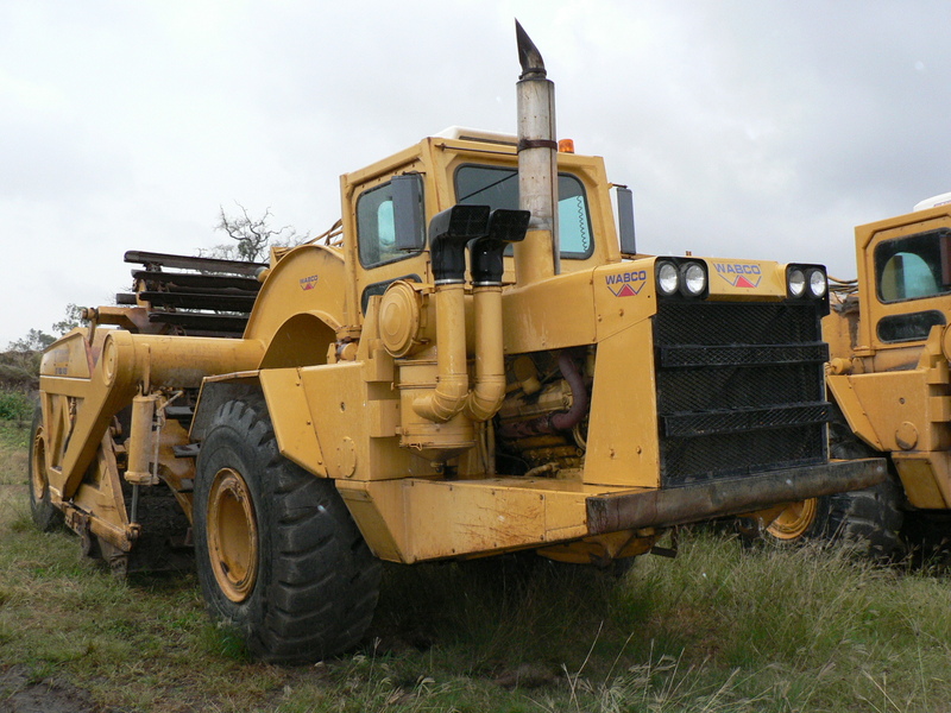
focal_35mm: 36
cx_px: 476
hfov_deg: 51.4
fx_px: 989
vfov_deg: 39.7
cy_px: 356
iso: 200
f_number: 3.2
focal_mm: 6
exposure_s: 1/320
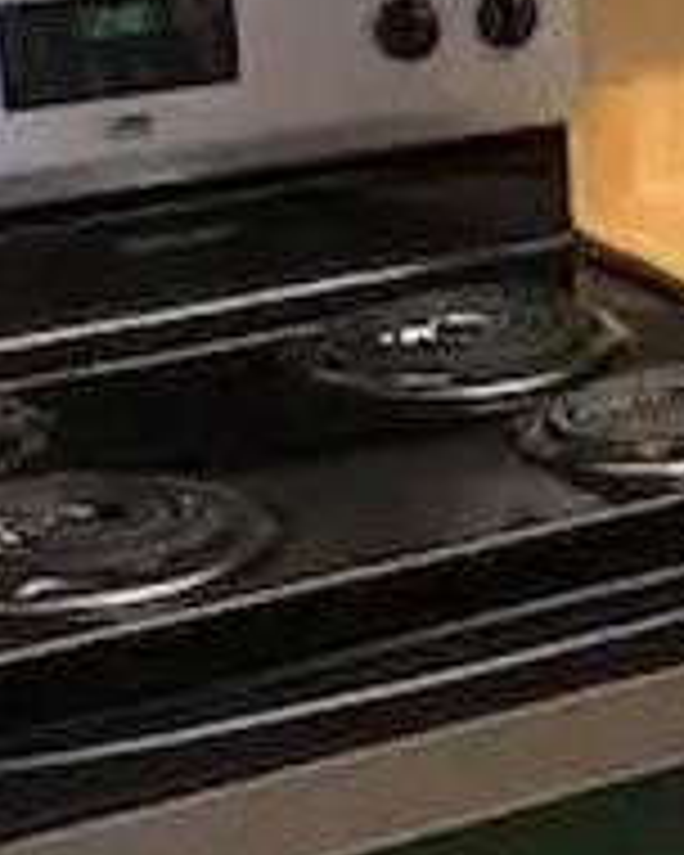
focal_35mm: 123
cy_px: -61
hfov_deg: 12.2
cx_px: 860
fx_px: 3112
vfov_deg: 15.3
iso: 100
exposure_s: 1/13
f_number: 1.8
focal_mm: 3.99
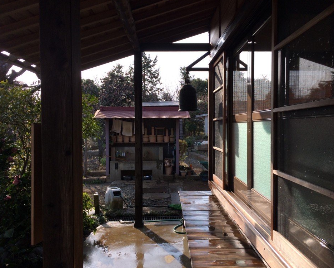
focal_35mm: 31
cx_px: 175
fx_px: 306
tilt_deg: -3.4
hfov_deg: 57.2
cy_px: 134
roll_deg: -0.1
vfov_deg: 47.1
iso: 32
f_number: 2.2
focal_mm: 4.15
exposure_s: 1/774
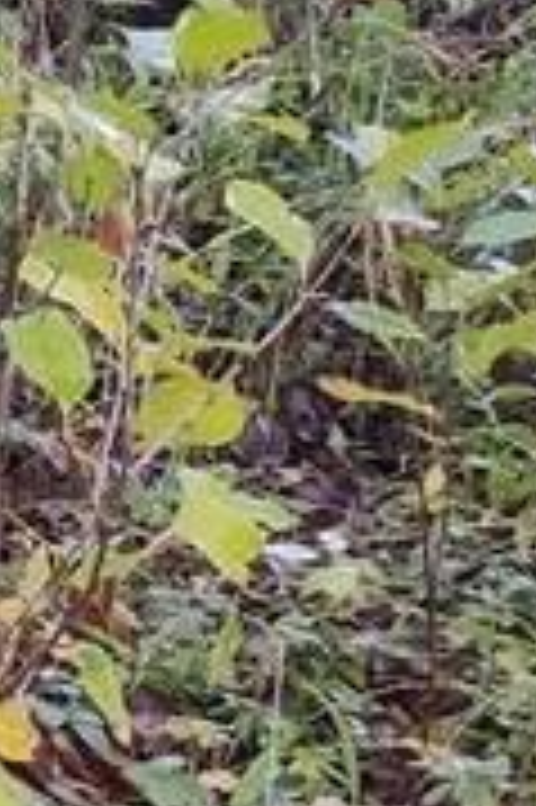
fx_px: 3468
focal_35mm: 155
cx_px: -1162
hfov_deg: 7.6
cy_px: 545
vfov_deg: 13.2
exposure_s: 1/120
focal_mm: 4.77
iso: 203
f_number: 1.75
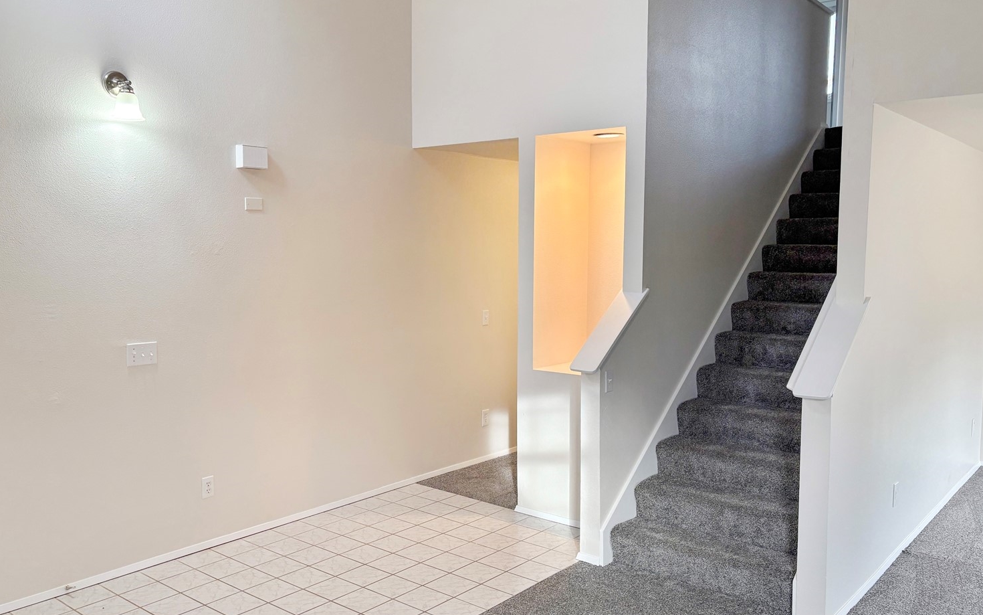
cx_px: 469
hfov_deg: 62.9
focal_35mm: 30
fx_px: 804
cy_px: 305
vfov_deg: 41.8
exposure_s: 1/120
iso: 125
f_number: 1.6
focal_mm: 5.96
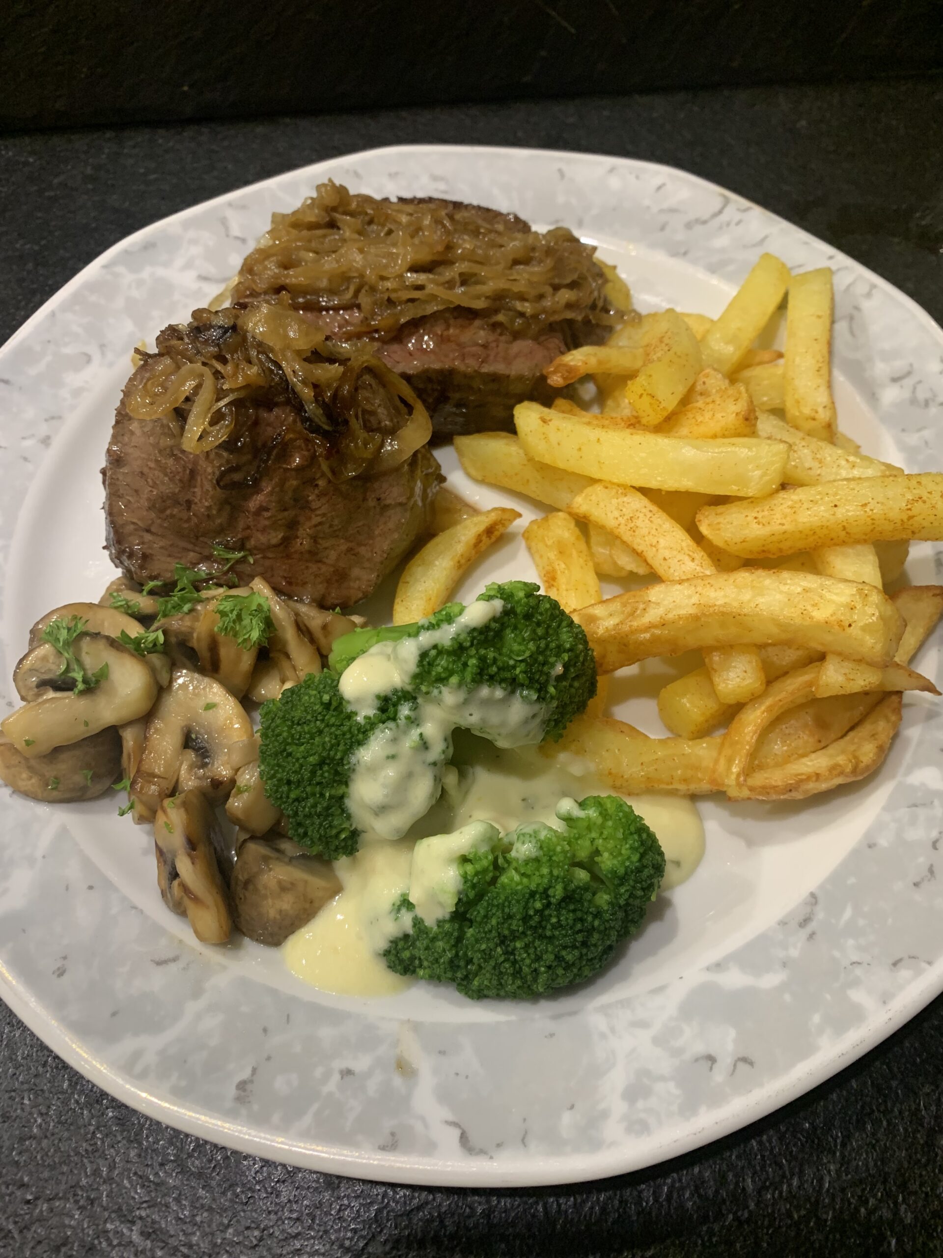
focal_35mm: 26
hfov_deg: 53.1
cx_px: 472
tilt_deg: -60.1
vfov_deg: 67.3
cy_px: 629
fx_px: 944
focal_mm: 4.25
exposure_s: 1/50
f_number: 1.8
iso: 200
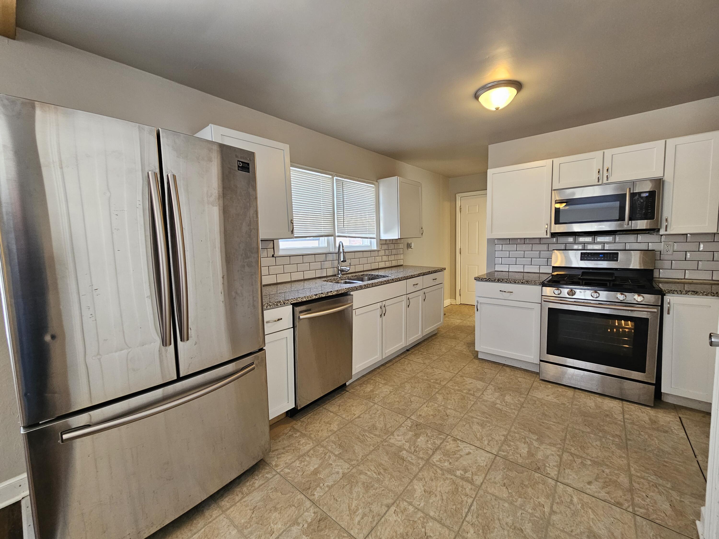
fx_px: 270
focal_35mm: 13
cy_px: 270
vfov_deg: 89.9
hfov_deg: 106.2
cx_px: 360
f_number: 2.2
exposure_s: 1/60
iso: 160
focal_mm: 2.2
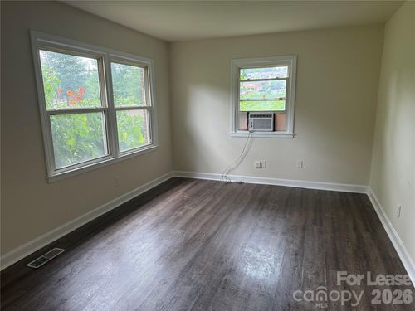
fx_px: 288
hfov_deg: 71.6
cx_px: 208
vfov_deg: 56.8
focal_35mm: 24
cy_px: 156
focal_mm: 6.76
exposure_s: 1/237
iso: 125
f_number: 1.78
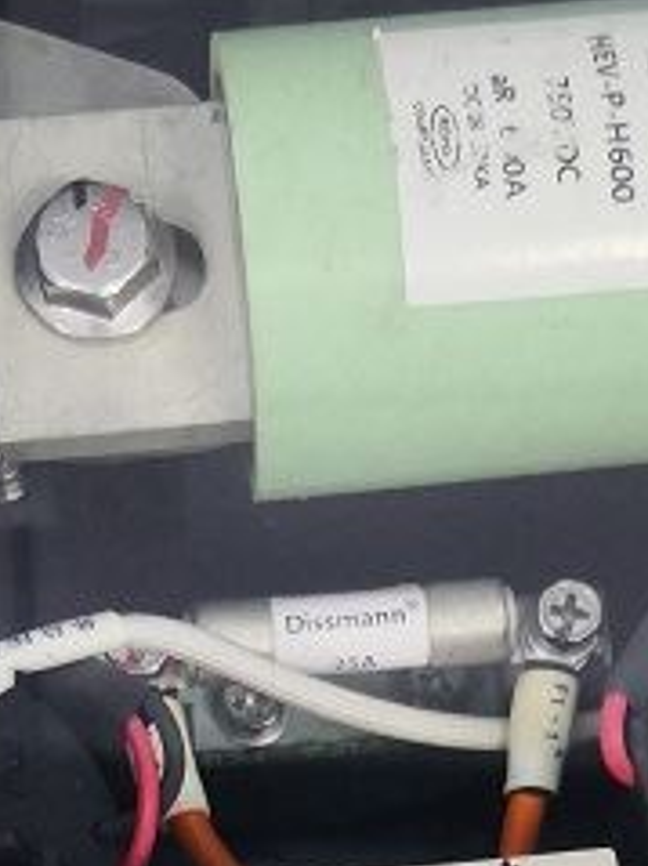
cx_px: 302
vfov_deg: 19.1
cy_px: 1087
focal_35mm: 96
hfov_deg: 15.4
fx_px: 2398
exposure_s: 1/45
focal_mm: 3.95
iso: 200
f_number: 1.6
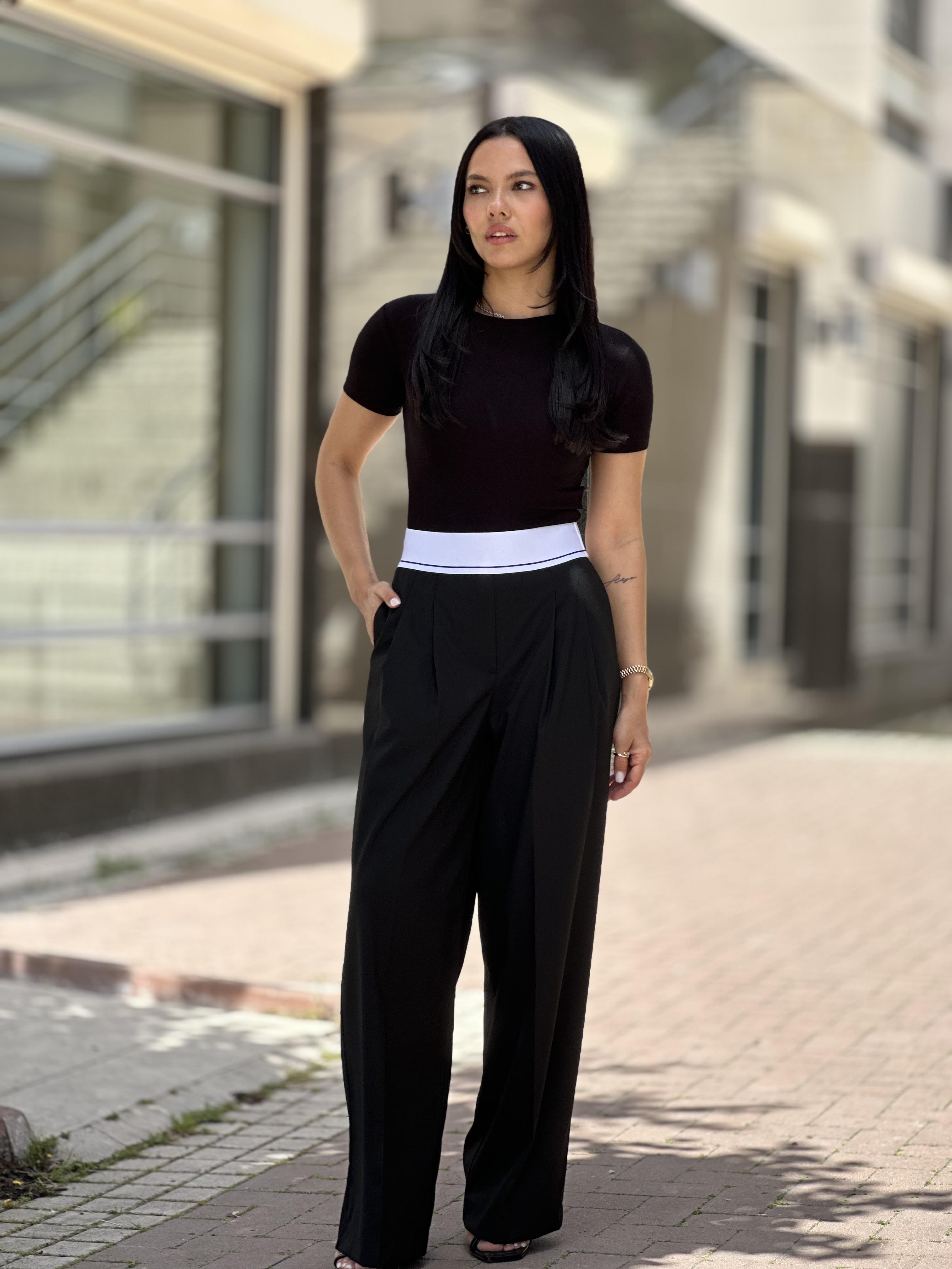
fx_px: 2824
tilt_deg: -2.3
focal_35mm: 77
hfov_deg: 19.1
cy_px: 634
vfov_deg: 25.3
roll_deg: -2.8
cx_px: 476
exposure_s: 1/150
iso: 25
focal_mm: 9
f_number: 2.8
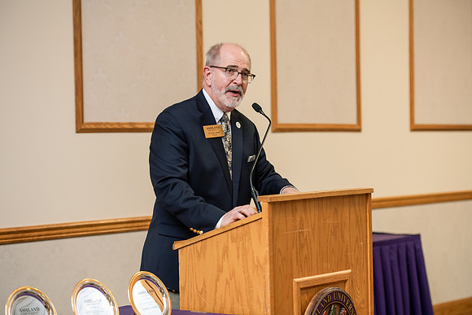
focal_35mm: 98
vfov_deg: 14.0
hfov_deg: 20.8
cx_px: 236
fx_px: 1285
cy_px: 158
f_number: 3.5
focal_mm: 98
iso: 1250
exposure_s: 1/125
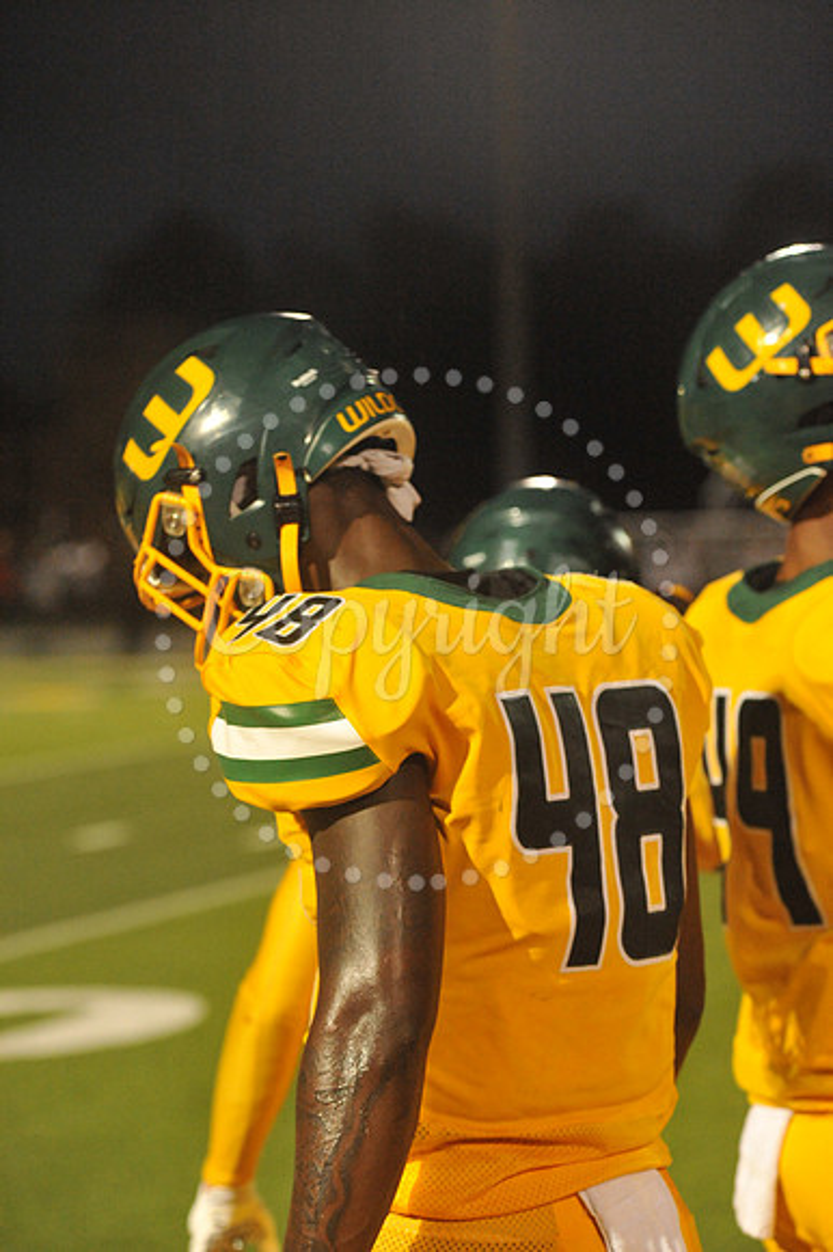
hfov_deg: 11.0
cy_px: 626
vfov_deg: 16.4
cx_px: 416
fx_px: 4343
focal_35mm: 125
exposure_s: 1/250
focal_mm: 125
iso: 6400
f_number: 5
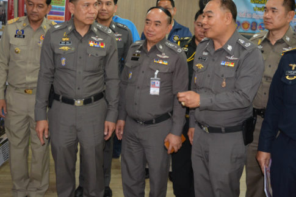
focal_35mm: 45
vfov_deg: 29.4
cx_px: 154
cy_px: 53
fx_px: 370
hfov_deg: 43.6
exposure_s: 1/60
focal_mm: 20
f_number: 3.8
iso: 900
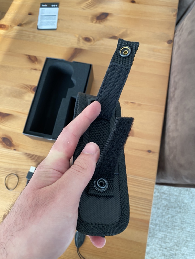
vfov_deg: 67.3
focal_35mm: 26
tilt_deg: -73.8
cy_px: 130
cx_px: 98
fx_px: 195
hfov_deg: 53.1
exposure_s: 1/83
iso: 125
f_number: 1.8
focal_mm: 4.25
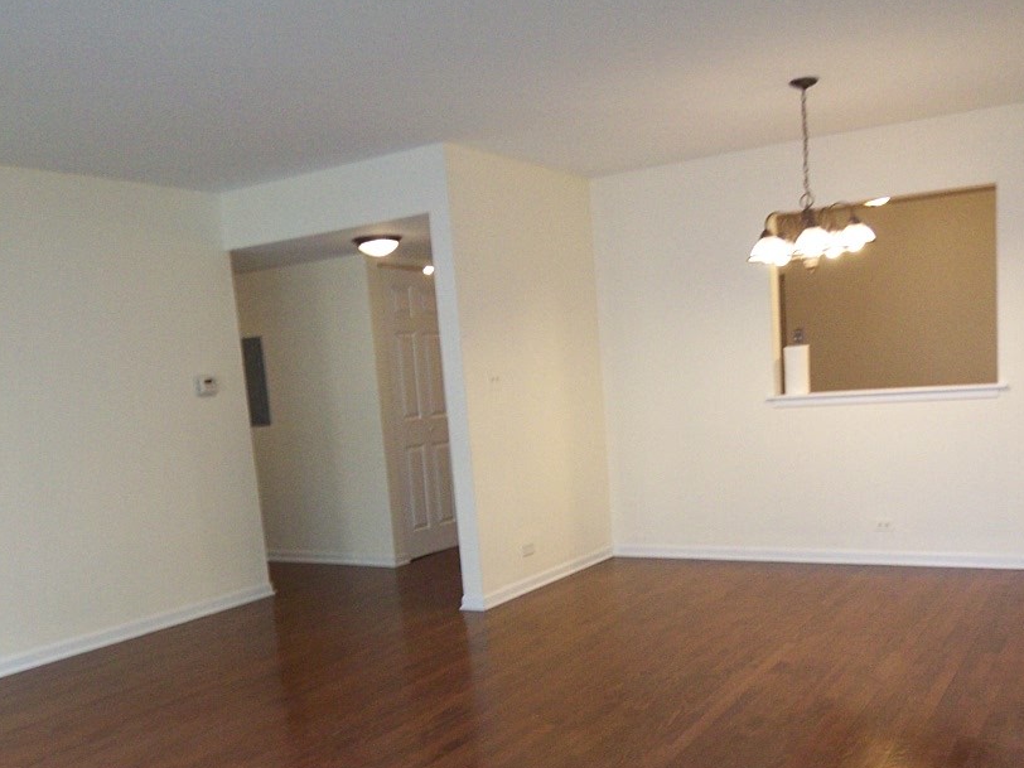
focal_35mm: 34
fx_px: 1006
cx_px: 533
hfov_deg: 53.9
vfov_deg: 41.1
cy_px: 535
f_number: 2.8
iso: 160
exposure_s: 1/30
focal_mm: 3.8
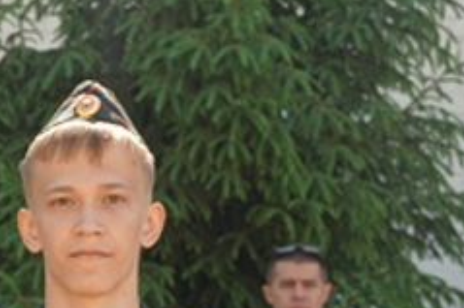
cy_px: 385
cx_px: -149
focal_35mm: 156
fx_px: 2004
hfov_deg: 12.8
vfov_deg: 8.7
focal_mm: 33
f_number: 4.5
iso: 100
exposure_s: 1/160
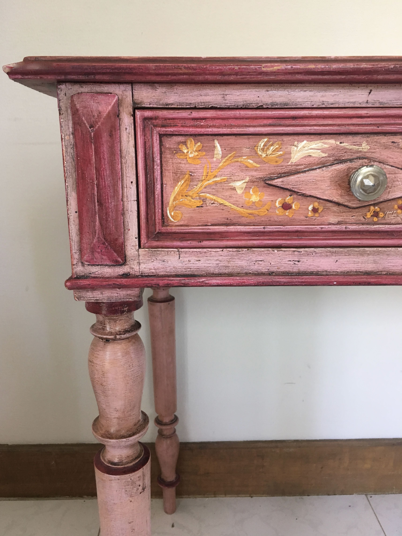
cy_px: 268
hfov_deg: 48.2
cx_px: 201
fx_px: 449
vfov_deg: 61.7
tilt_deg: -17.7
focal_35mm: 29
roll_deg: +2.3
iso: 125
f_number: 2.2
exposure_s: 1/33
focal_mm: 4.15
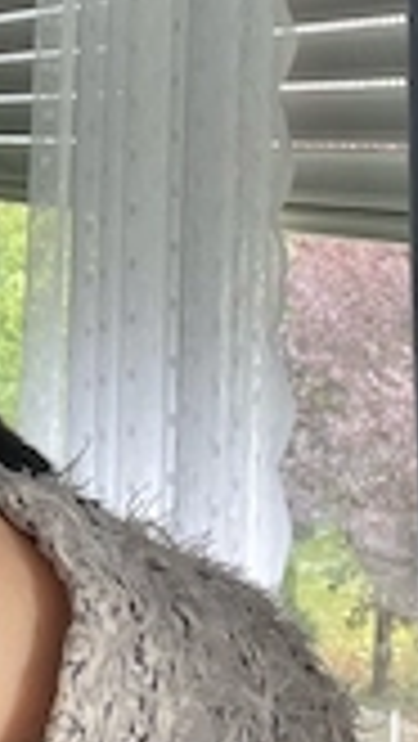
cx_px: -112
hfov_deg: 14.7
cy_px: 18
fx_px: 1554
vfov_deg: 25.6
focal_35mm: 79
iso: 125
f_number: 2.2
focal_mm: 2.71
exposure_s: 1/60
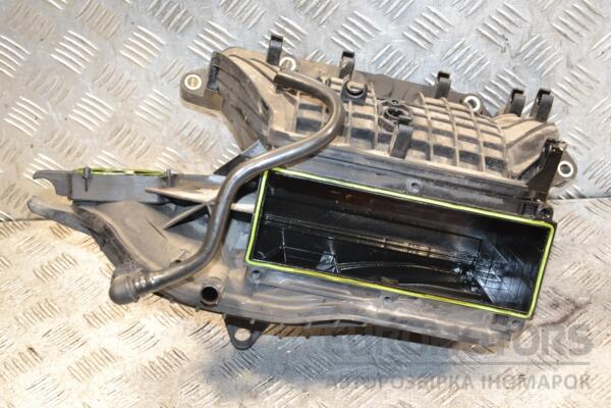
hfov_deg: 31.9
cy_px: 204
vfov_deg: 21.6
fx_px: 1069
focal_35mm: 63
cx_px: 306
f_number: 4.8
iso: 800
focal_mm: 42
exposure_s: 1/60
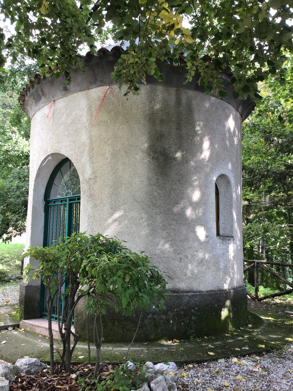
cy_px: 196
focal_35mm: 31
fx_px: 350
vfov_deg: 58.4
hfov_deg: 45.4
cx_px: 146
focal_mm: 3.3
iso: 32
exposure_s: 1/100
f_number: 2.4
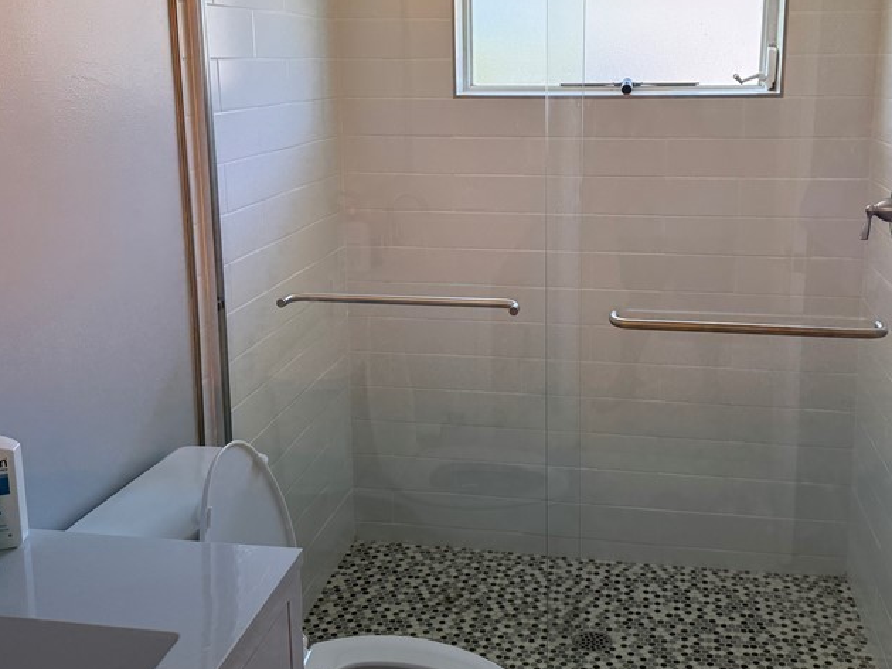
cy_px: 235
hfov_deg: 47.8
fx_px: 1005
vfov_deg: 36.5
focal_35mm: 39
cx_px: 496
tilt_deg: -11.0
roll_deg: -0.5
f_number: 1.78
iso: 100
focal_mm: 6.76
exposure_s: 1/238
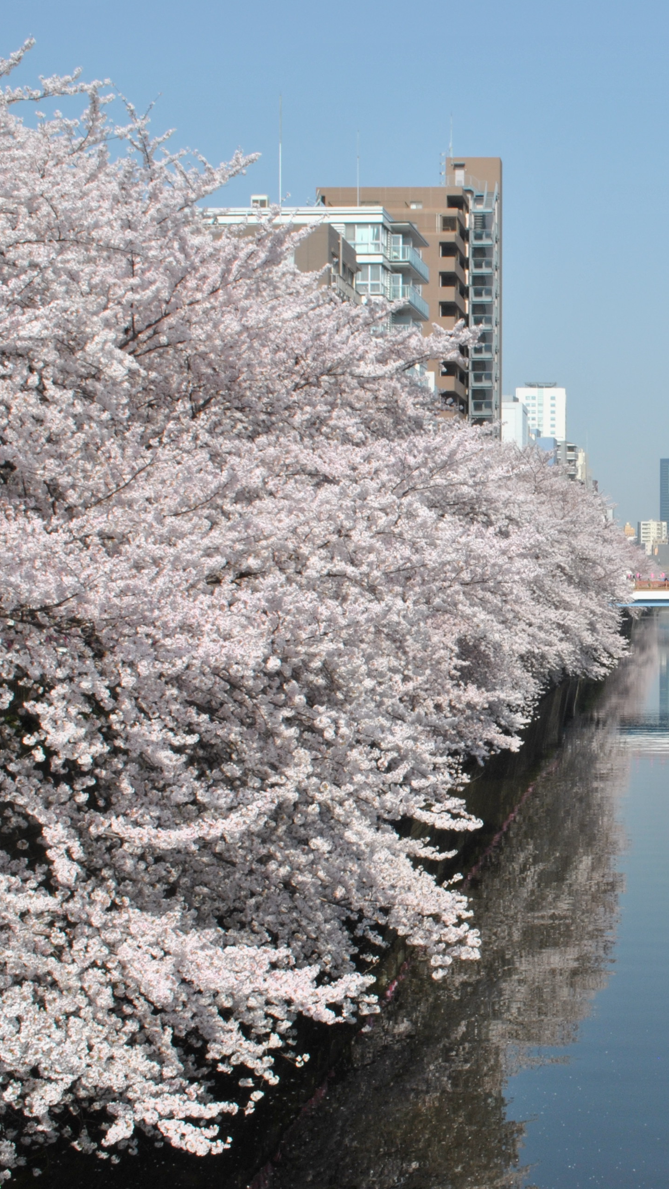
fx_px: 1797
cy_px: 592
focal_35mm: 57
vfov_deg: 36.6
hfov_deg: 20.4
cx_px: 669
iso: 180
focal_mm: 24
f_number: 16
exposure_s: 1/125
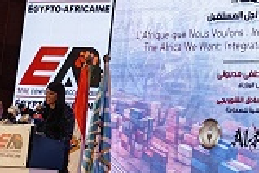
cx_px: 365
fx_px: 1352
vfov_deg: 7.2
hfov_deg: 10.6
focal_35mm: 188
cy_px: -93
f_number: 1.9
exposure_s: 1/100
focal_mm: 6.12
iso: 500
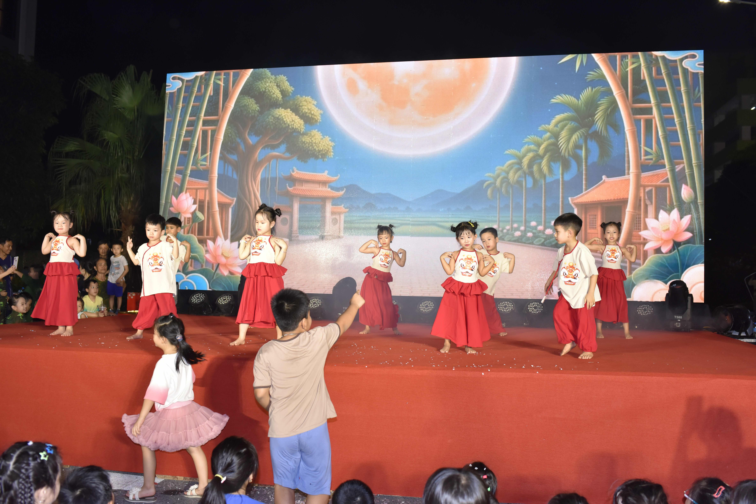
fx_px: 735
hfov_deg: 54.4
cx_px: 378
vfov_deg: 37.9
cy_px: 252
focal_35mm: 35
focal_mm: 35
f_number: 4.5
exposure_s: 1/250
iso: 800
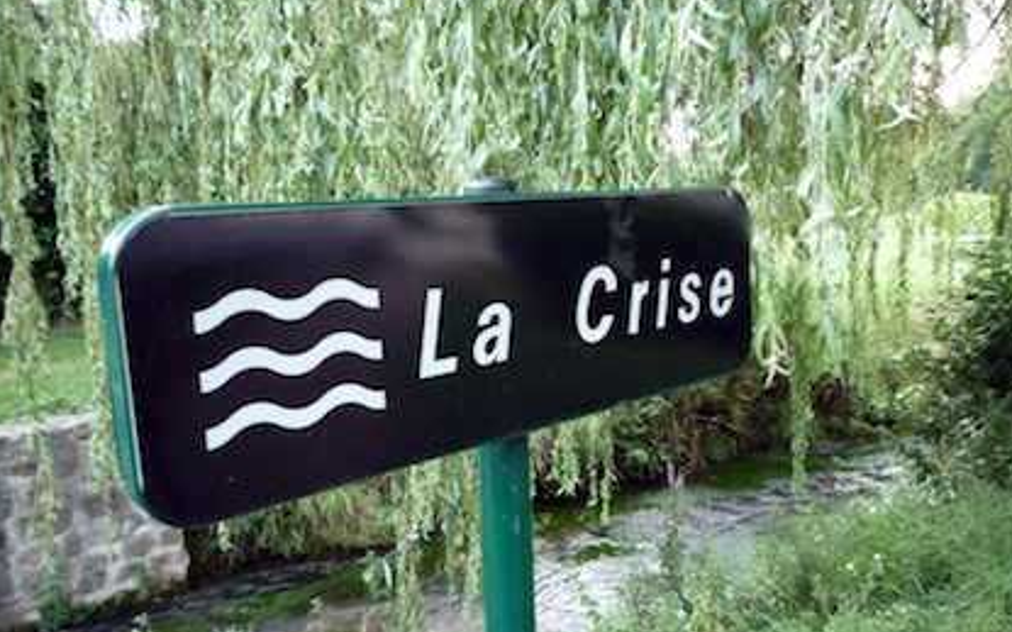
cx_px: 529
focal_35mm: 29
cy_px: 344
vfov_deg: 43.1
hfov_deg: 64.6
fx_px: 800
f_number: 2.8
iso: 400
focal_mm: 4.4
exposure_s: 1/15
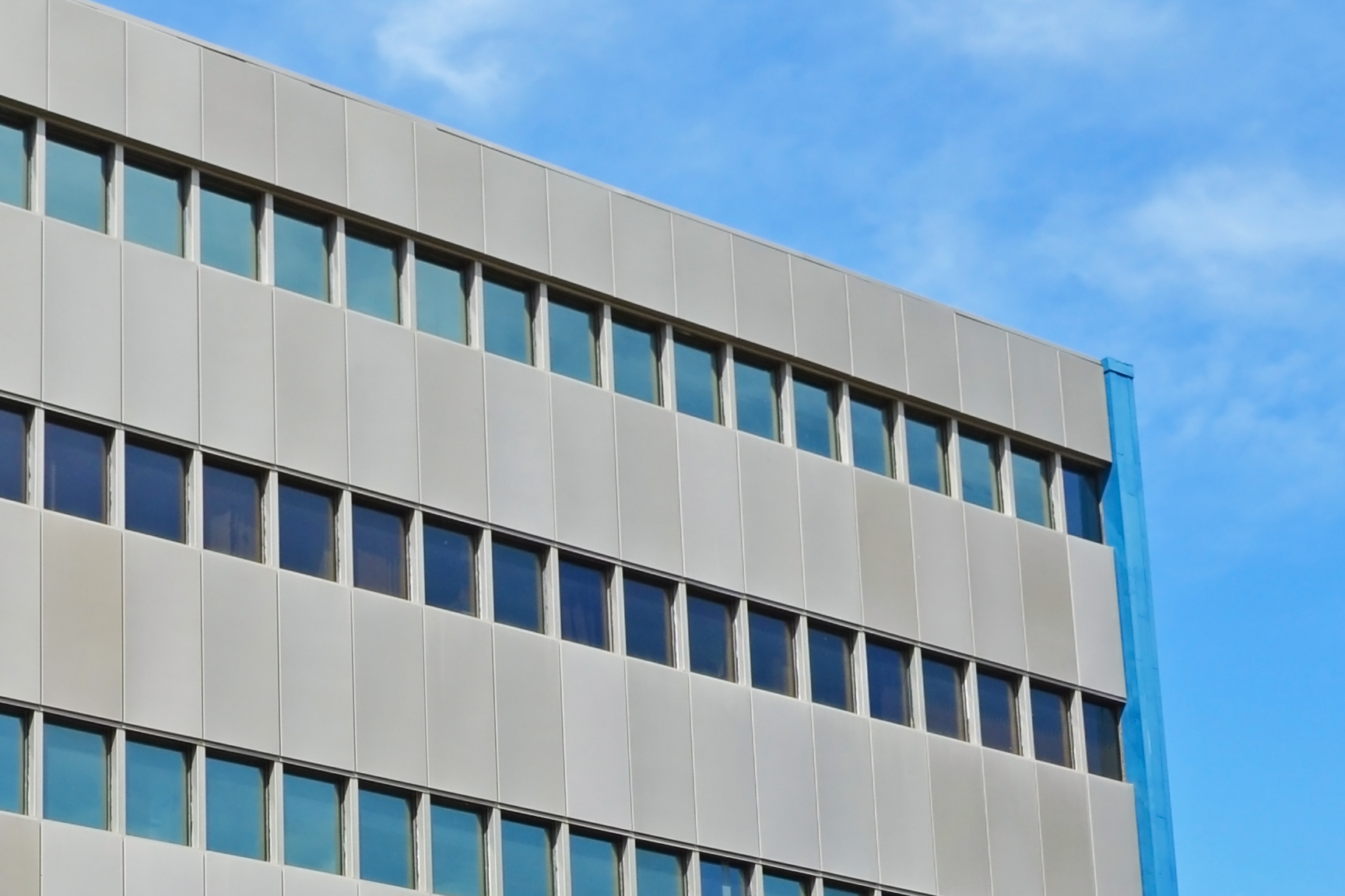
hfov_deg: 22.9
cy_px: 993
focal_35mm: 88
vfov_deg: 15.1
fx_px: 3288
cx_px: 315
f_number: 9
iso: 100
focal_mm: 22
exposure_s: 1/320
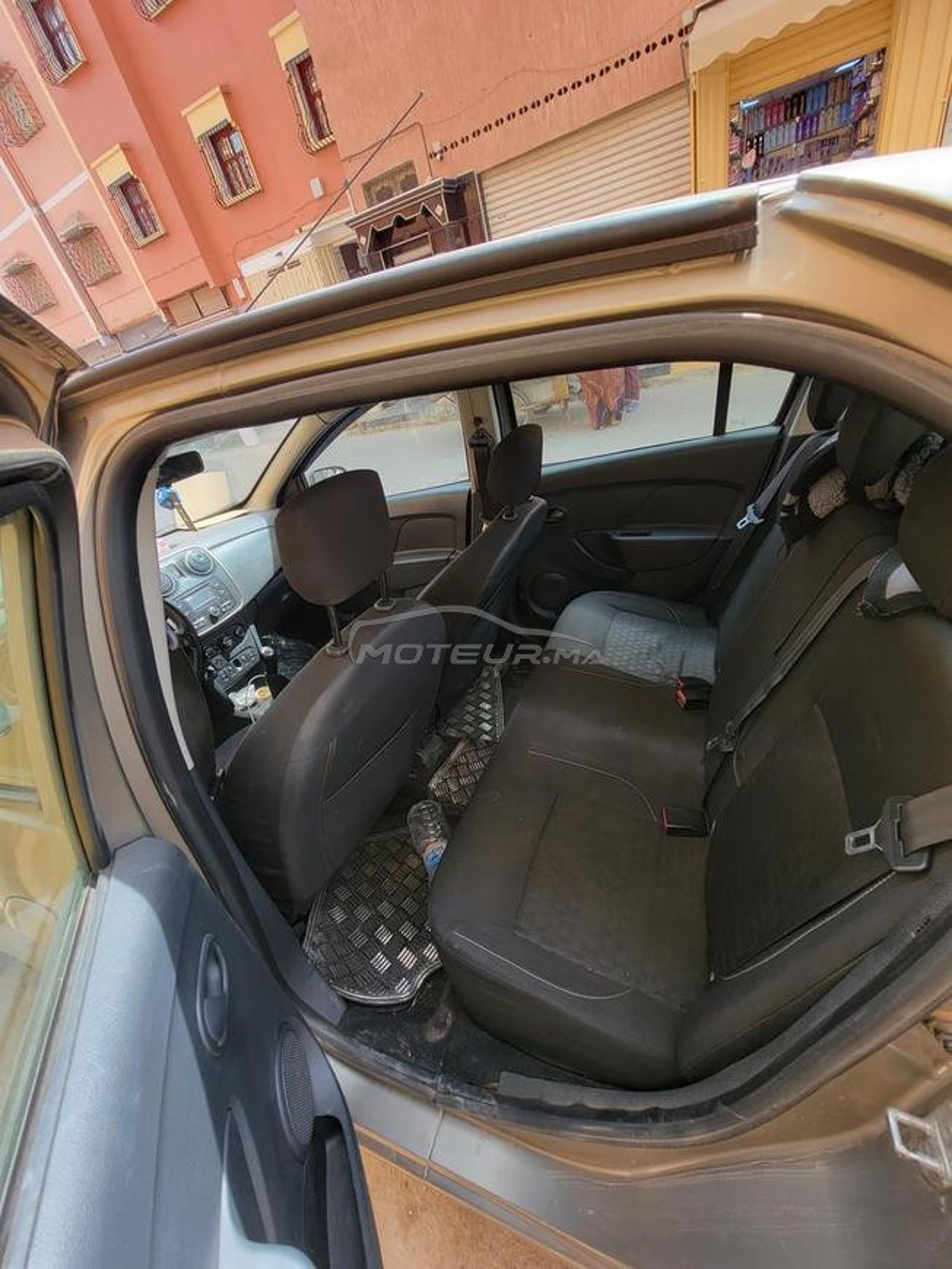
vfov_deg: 106.2
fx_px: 477
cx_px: 476
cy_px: 634
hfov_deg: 89.9
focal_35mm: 13
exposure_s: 1/146
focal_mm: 2.2
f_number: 2.2
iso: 50
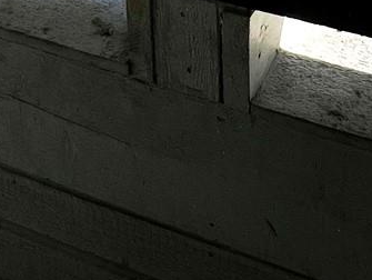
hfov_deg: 30.6
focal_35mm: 62
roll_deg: -0.7
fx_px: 667
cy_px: -339
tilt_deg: -10.7
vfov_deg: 15.9
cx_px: 286
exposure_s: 1/903
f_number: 1.8
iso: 32
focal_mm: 1.57
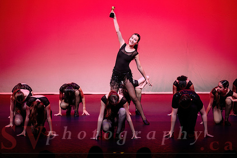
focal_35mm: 148
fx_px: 972
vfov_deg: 9.3
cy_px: 79
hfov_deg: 13.9
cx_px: 118
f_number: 2.8
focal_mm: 145
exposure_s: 1/640
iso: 1250
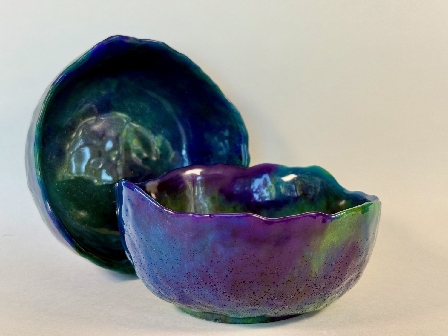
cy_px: 168
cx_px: 224
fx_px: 621
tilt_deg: -12.1
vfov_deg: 30.3
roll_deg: +0.0
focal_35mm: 48
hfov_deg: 39.7
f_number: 1.78
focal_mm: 6.76
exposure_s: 1/223
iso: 80
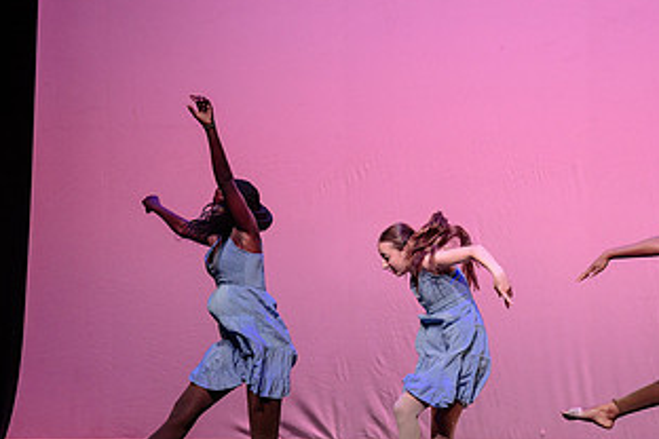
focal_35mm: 206
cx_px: 667
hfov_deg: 9.9
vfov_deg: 6.7
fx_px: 3771
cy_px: 324
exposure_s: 1/500
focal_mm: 98
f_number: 2.8
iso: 1250
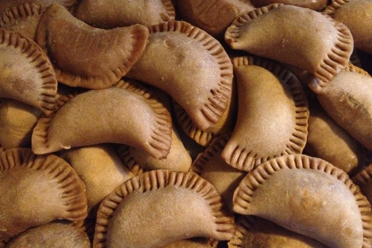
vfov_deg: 35.9
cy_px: 113
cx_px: 187
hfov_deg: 51.9
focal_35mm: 37
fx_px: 382
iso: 800
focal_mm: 4.28
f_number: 2.4
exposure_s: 1/15
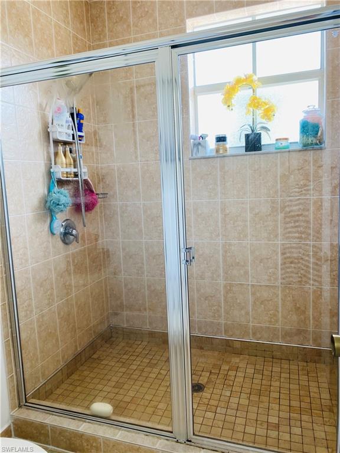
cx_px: 170
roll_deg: +2.1
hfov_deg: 53.1
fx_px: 340
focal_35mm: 26
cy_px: 226
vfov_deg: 67.3
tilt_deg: -7.5
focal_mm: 4.25
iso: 80
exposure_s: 1/120
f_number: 1.8
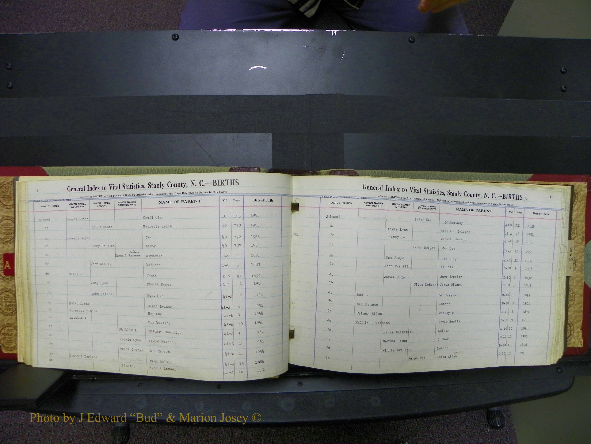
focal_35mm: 26
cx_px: 296
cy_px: 222
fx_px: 444
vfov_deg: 53.1
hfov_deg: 67.3
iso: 100
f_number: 2.8
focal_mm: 4.6
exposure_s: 1/30
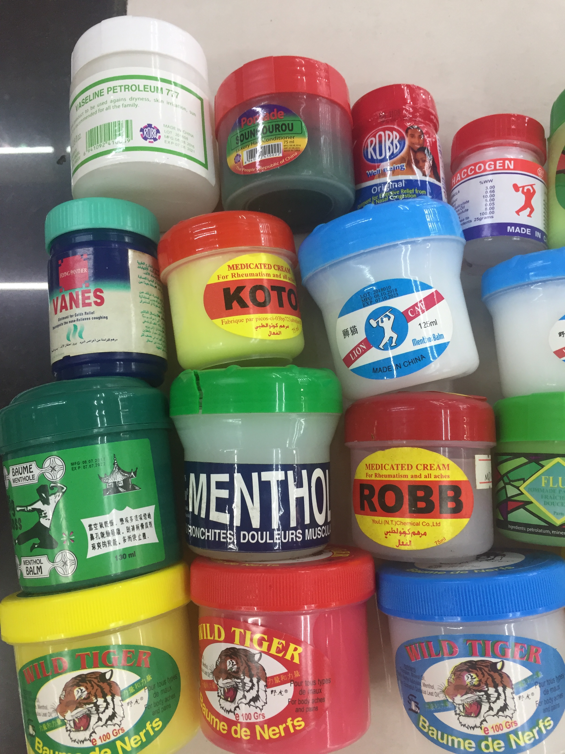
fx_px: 631
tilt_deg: -77.0
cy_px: 377
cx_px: 282
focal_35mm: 29
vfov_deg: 61.7
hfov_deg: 48.2
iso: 100
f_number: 2.2
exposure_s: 1/33
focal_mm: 4.15
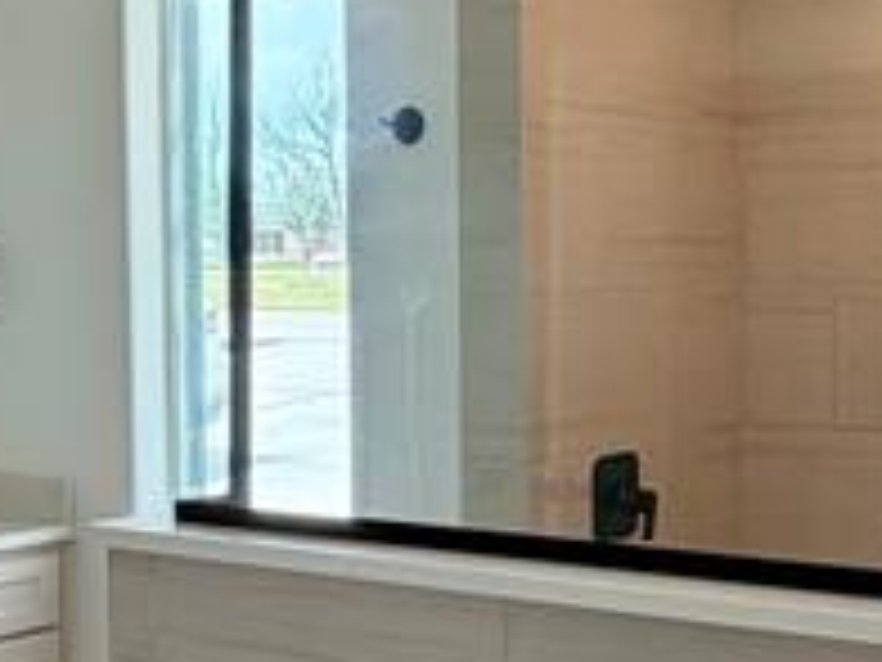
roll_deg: +1.7
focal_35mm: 73
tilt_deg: -1.6
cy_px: 333
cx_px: 436
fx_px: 1860
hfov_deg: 26.7
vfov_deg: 20.2
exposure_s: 1/120
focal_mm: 2.22
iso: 125
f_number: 2.2
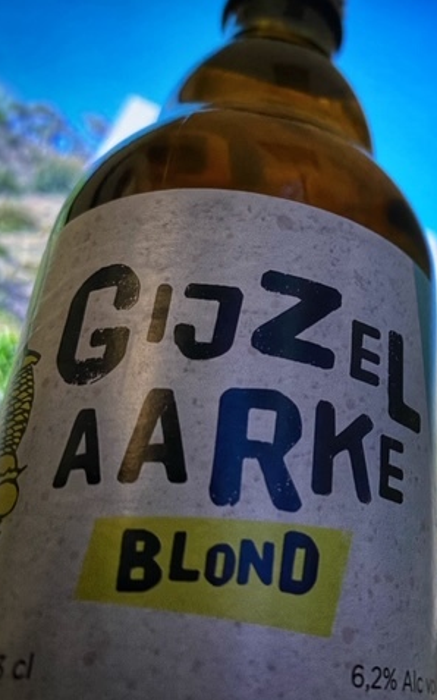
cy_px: 349
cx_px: 412
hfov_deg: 32.3
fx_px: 705
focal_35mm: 37
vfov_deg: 52.8
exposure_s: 1/53
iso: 500
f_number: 1.8
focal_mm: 4.25
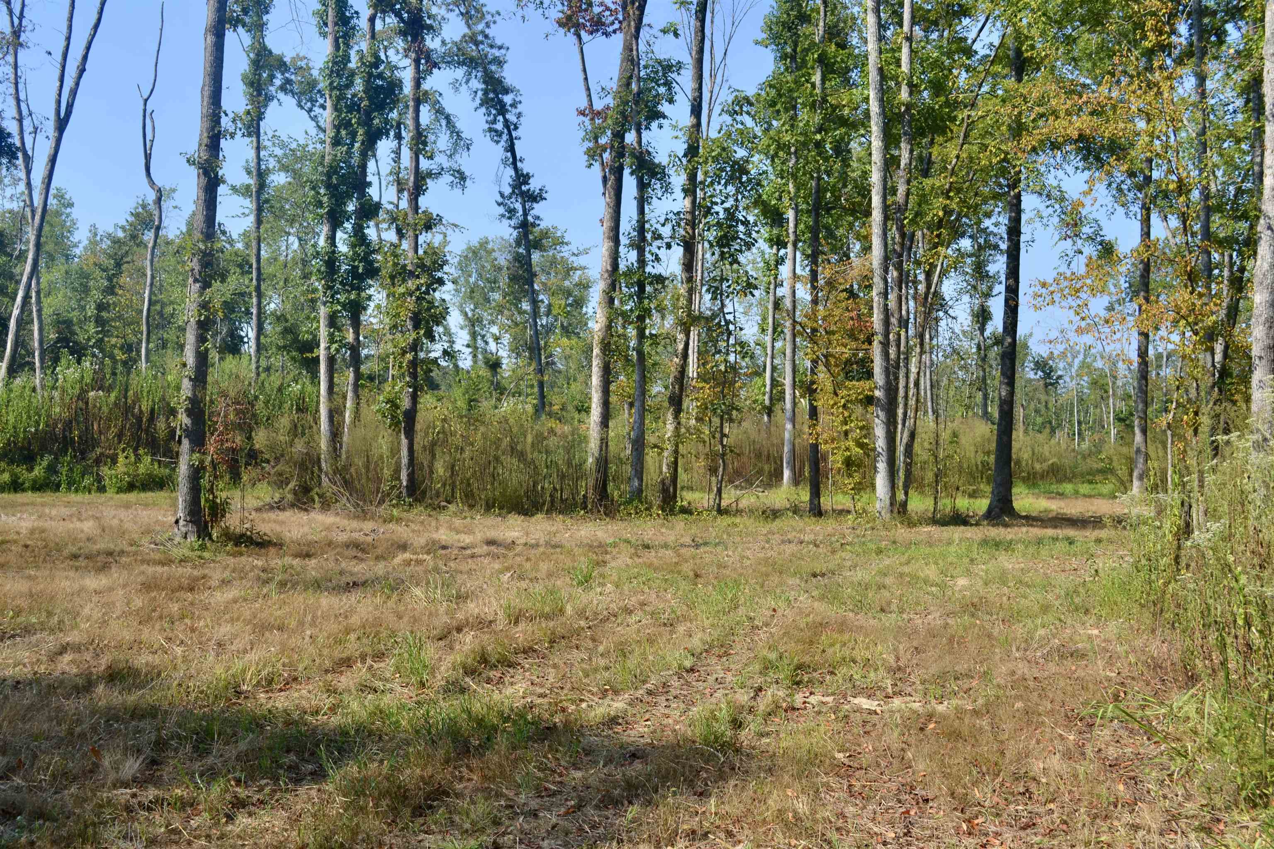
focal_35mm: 39
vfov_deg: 34.2
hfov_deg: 49.6
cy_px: 424
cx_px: 637
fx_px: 1380
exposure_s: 1/160
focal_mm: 26
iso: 100
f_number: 8
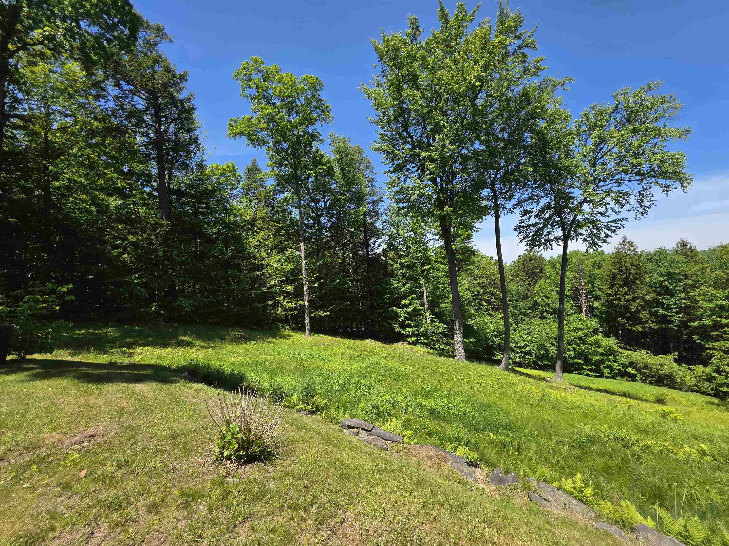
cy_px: 273
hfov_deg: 106.2
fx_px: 274
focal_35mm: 13
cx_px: 364
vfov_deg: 89.9
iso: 40
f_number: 1.9
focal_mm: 2.2
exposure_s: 1/1314
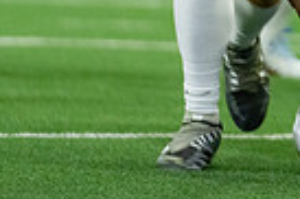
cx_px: 475
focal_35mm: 789
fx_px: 6567
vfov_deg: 1.7
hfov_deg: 2.6
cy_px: -180
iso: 3200
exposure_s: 1/1000
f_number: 2.8
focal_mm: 186
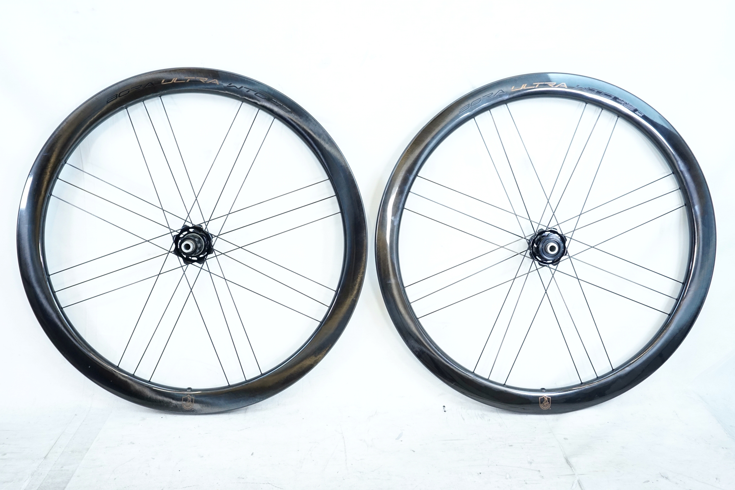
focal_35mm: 32
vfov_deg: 41.7
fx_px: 643
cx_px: 368
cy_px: 245
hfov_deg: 59.5
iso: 800
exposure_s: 1/25
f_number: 7.1
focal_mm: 21
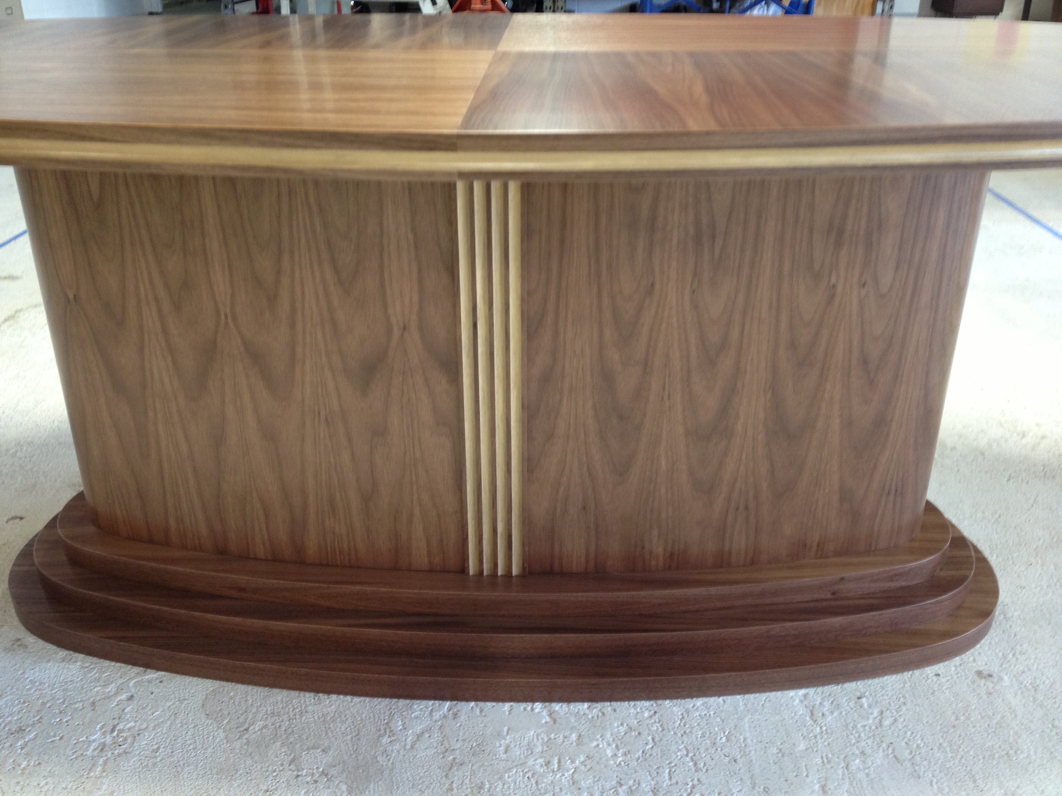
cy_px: 398
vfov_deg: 40.7
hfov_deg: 52.6
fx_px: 1074
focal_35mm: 35
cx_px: 531
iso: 100
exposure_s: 1/20
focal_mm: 4.28
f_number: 2.4
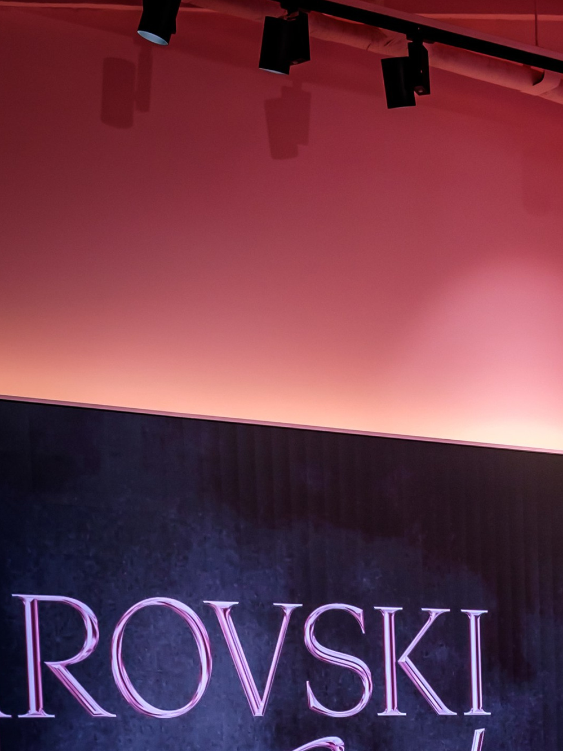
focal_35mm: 97
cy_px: 980
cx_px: 700
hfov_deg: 14.7
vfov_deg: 18.8
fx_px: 2103
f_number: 4
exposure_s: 1/125
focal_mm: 23
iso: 200
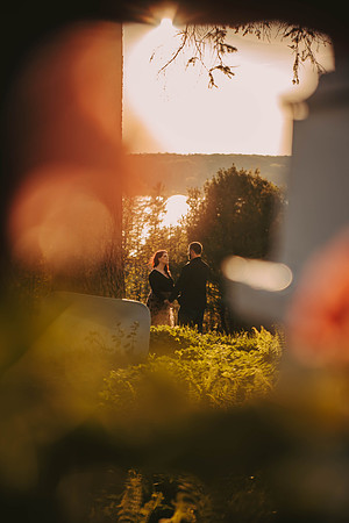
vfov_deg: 27.0
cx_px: 174
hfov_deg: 18.2
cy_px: 262
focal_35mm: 75
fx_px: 1091
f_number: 2.8
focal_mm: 75
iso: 250
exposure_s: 1/1250
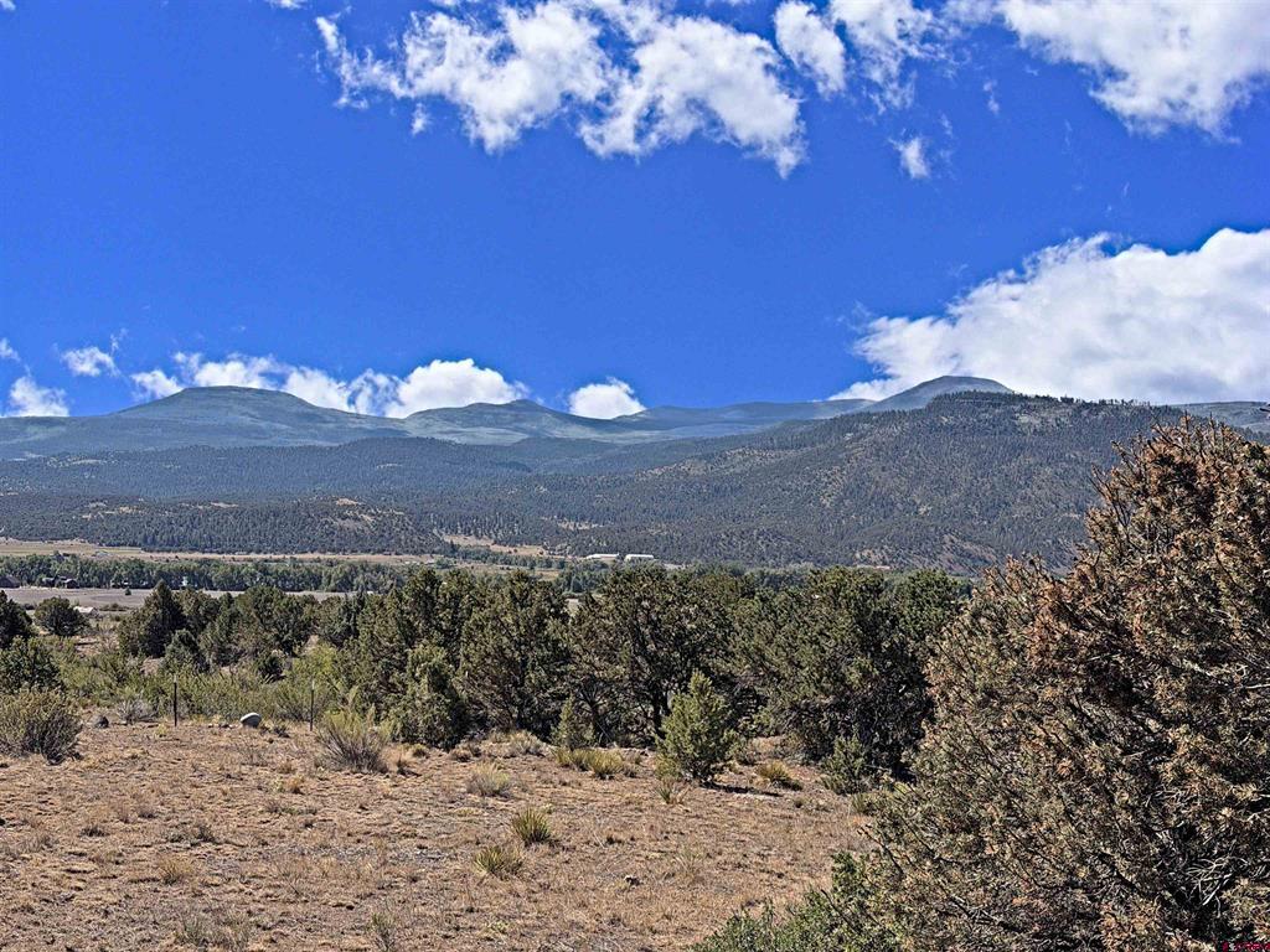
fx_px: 1761
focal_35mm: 48
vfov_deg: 30.3
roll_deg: -1.7
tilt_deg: +2.2
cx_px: 635
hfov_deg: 39.7
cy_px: 476
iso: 64
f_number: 1.78
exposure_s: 1/7143
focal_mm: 6.76
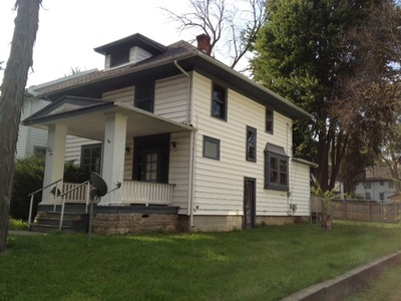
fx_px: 405
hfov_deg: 52.6
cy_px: 150
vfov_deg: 40.7
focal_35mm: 35
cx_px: 200
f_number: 2.4
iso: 50
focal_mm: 4.28
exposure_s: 1/920
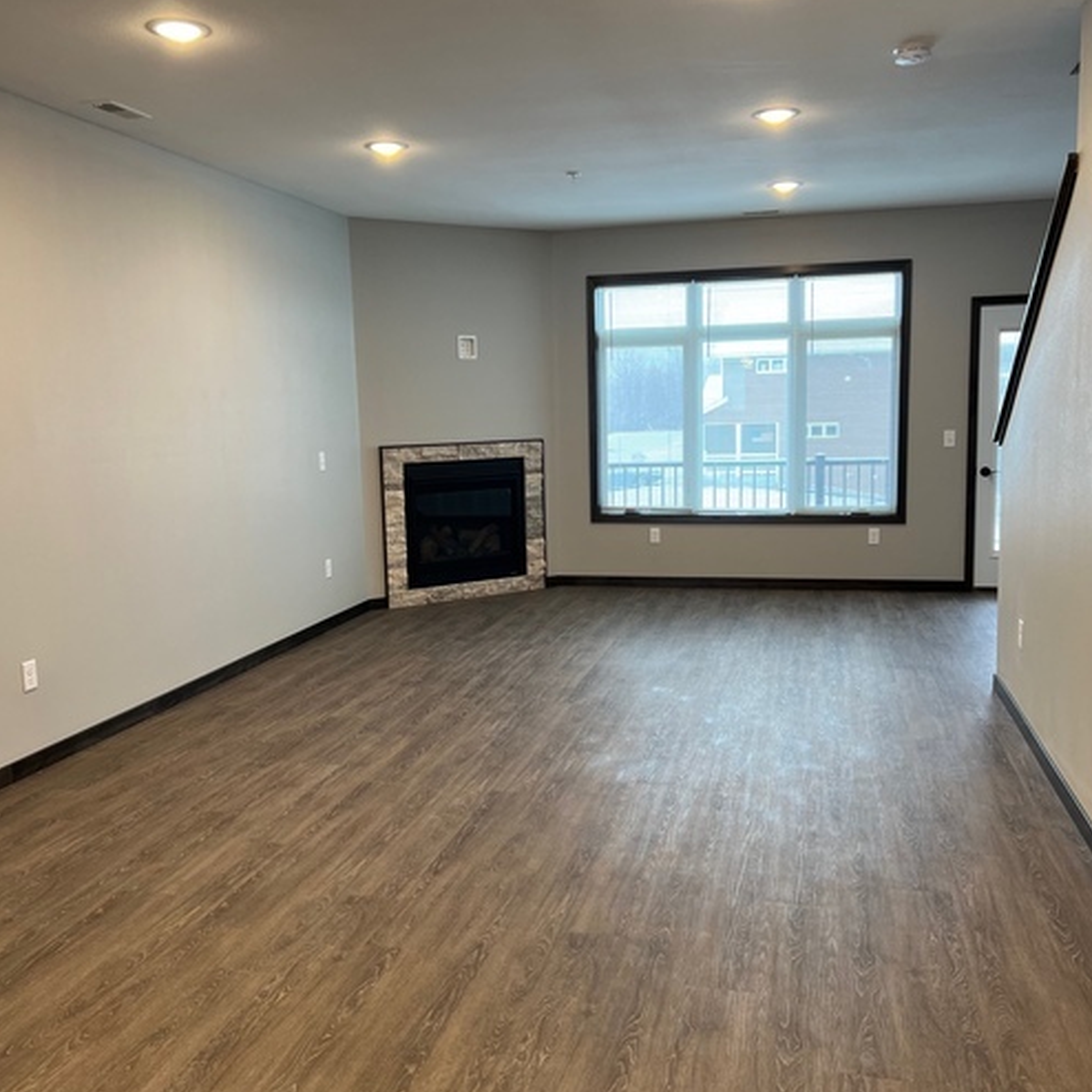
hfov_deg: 52.5
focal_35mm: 31
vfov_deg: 52.5
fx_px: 1106
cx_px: 550
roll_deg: +1.8
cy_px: 549
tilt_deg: -6.9
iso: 80
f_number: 1.5
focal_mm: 5.7
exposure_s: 1/60
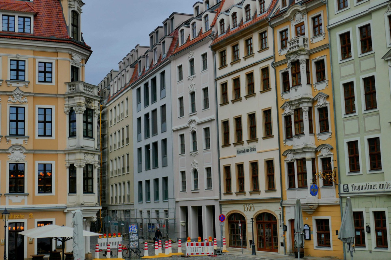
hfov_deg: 39.6
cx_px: 196
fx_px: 543
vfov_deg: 27.0
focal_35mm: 50
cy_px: 130
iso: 500
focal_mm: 18.2
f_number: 4.1
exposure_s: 1/200
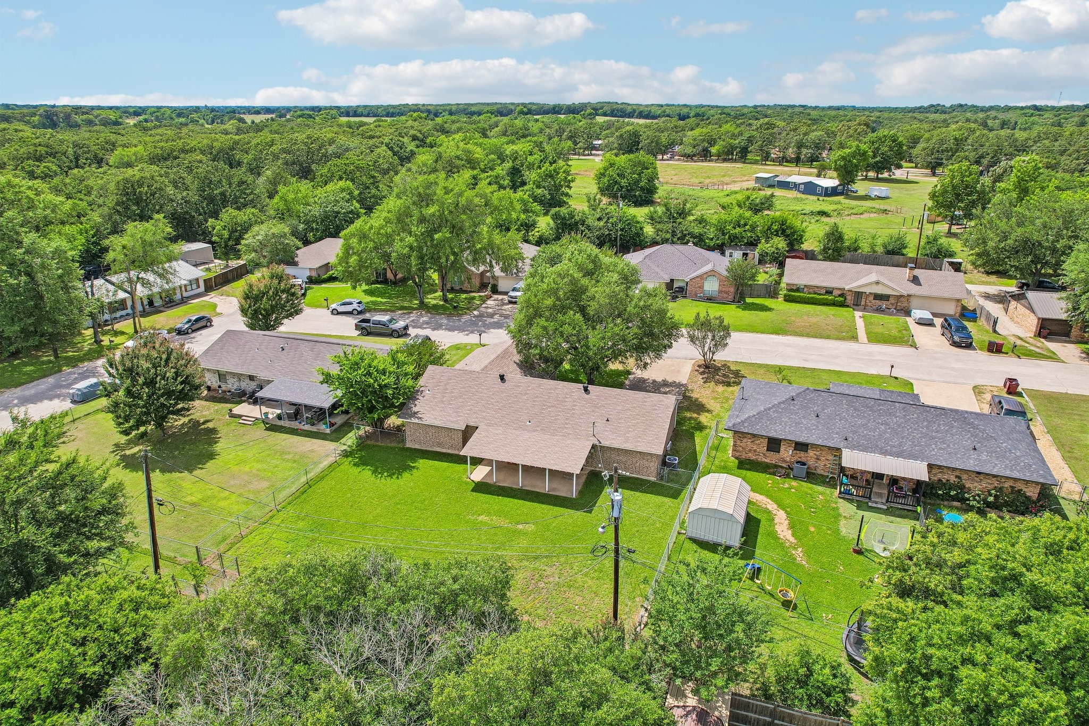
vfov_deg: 57.2
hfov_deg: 78.6
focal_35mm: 22
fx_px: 665
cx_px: 544
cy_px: 363
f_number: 2.8
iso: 100
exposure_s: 1/1600
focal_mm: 8.4
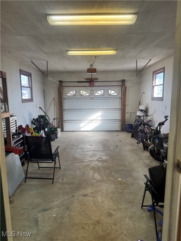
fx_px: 167
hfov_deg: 56.8
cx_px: 90
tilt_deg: -9.0
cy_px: 120
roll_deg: +0.6
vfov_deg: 71.6
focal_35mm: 24
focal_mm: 6.76
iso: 125
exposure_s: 1/120
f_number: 1.78
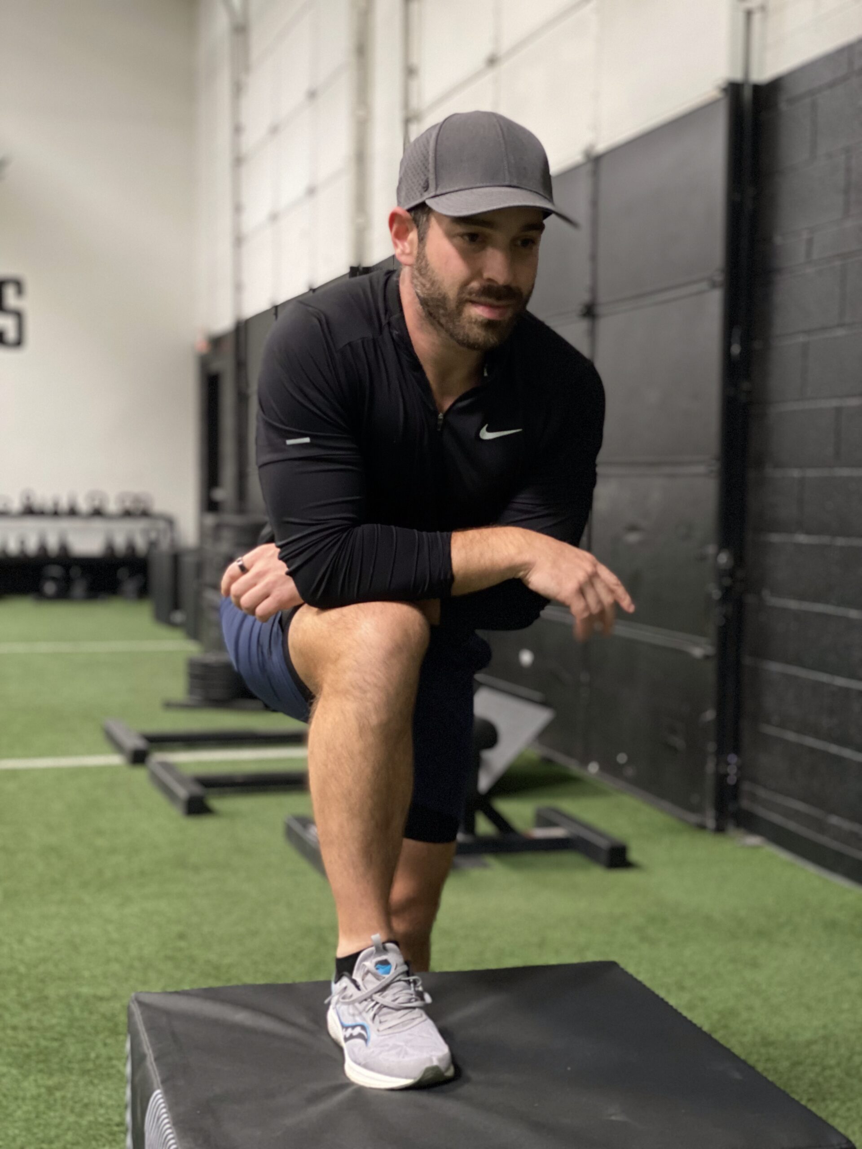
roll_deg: -1.7
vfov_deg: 36.8
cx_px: 431
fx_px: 1727
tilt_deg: -3.0
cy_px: 574
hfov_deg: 28.0
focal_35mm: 52
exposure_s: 1/86
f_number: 2
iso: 250
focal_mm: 6
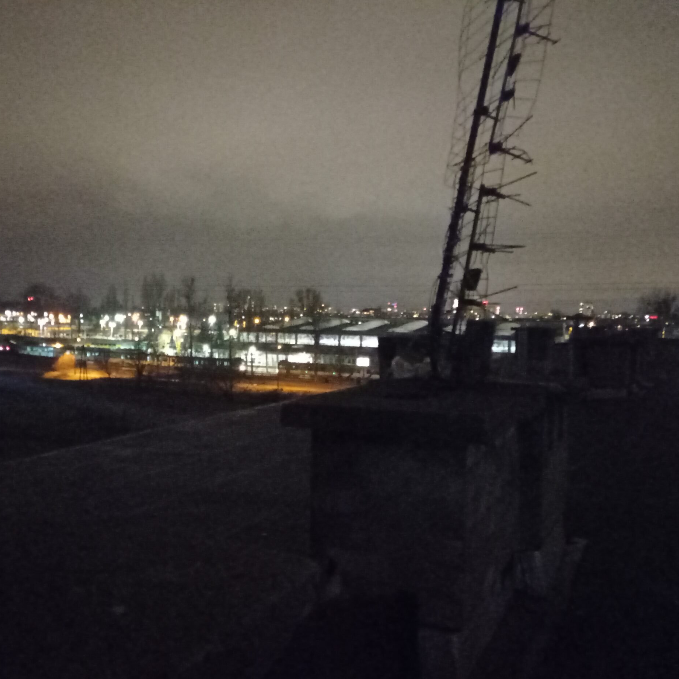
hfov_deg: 48.1
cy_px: 341
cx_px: 264
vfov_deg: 48.5
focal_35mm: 34
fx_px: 755
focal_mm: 4.74
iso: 6375
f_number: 1.79
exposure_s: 1/12.5
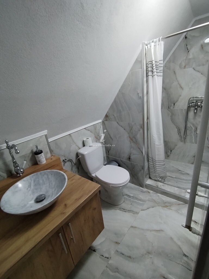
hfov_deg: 74.7
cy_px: 140
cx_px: 104
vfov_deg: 91.0
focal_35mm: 17
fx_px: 137
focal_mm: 1.42
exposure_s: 1/50
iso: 209
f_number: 2.2
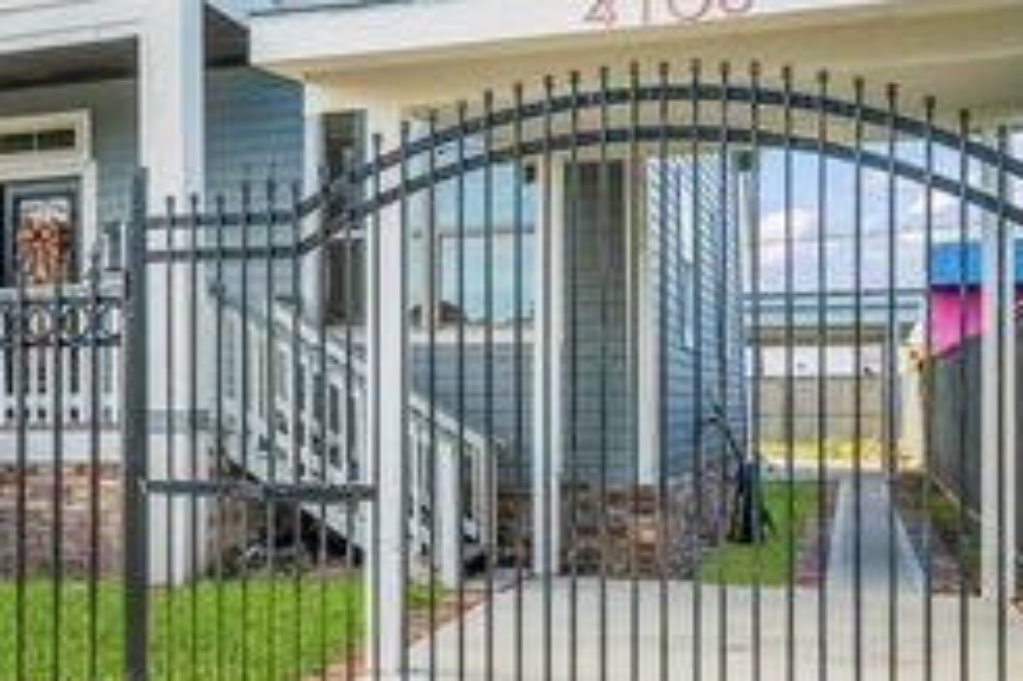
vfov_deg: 28.4
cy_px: 228
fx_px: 1335
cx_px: 276
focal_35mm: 47
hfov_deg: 40.9
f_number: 7.1
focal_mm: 23
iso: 100
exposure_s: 1/80
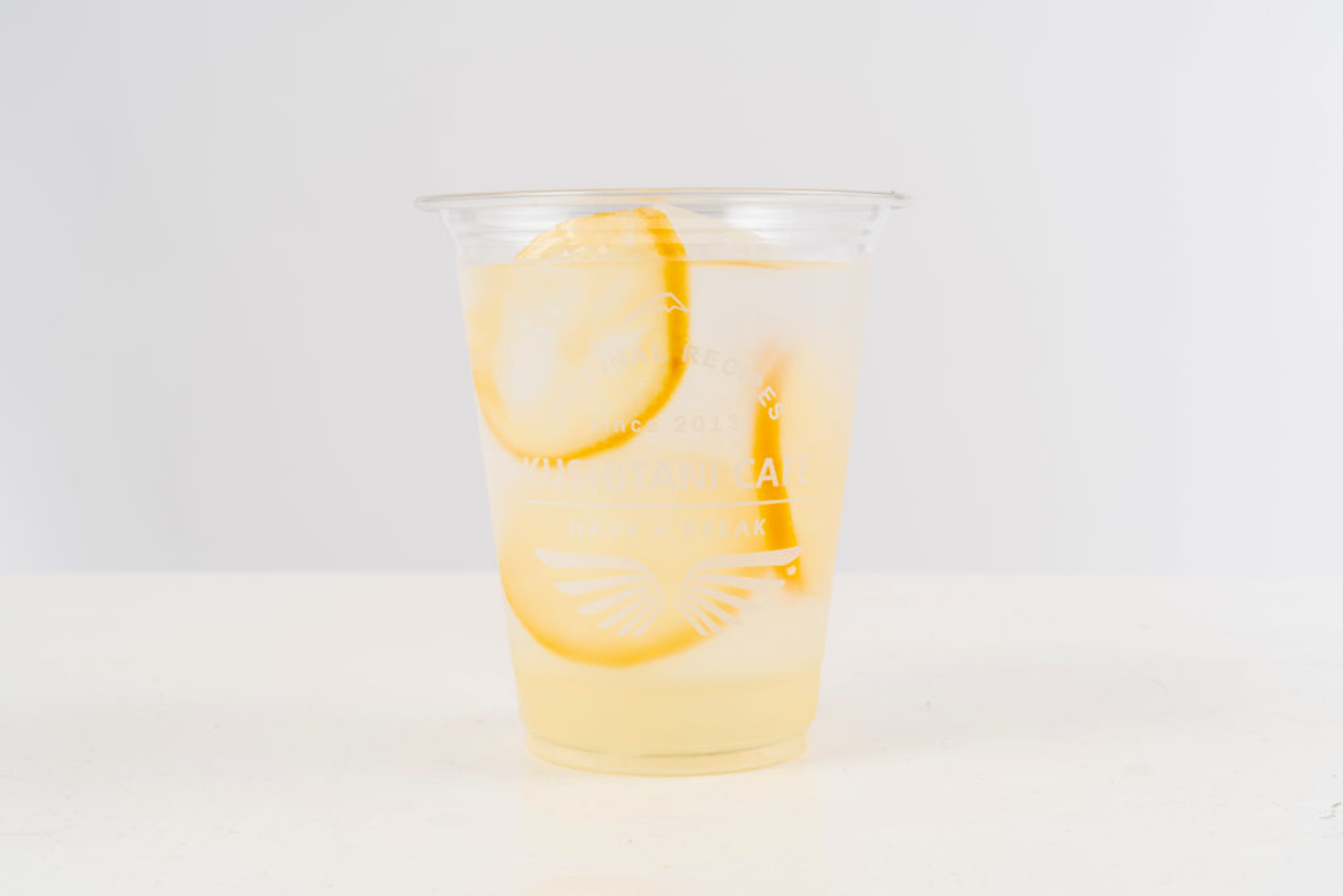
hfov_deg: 35.0
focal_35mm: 57
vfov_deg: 23.8
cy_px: 448
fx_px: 2127
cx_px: 672
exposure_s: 1/125
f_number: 16
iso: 200
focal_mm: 57
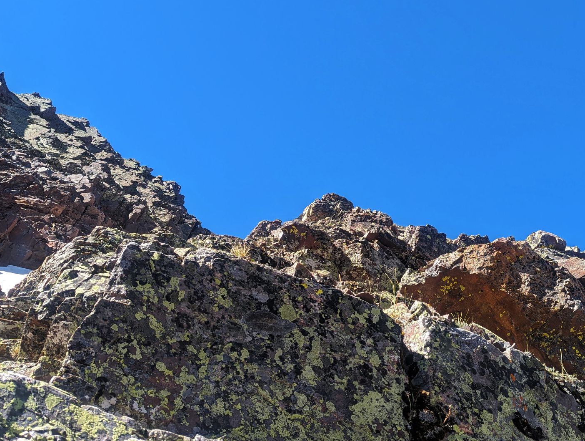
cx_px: 336
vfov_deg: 40.6
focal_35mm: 35
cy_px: 173
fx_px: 592
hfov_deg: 52.4
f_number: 1.85
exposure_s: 1/593
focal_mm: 6.81
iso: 41
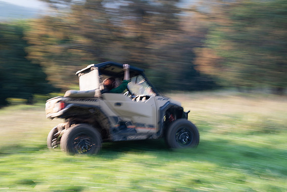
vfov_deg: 23.4
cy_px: 96
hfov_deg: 34.5
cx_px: 144
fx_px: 462
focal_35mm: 58
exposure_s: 1/8
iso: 125
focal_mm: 58
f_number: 11
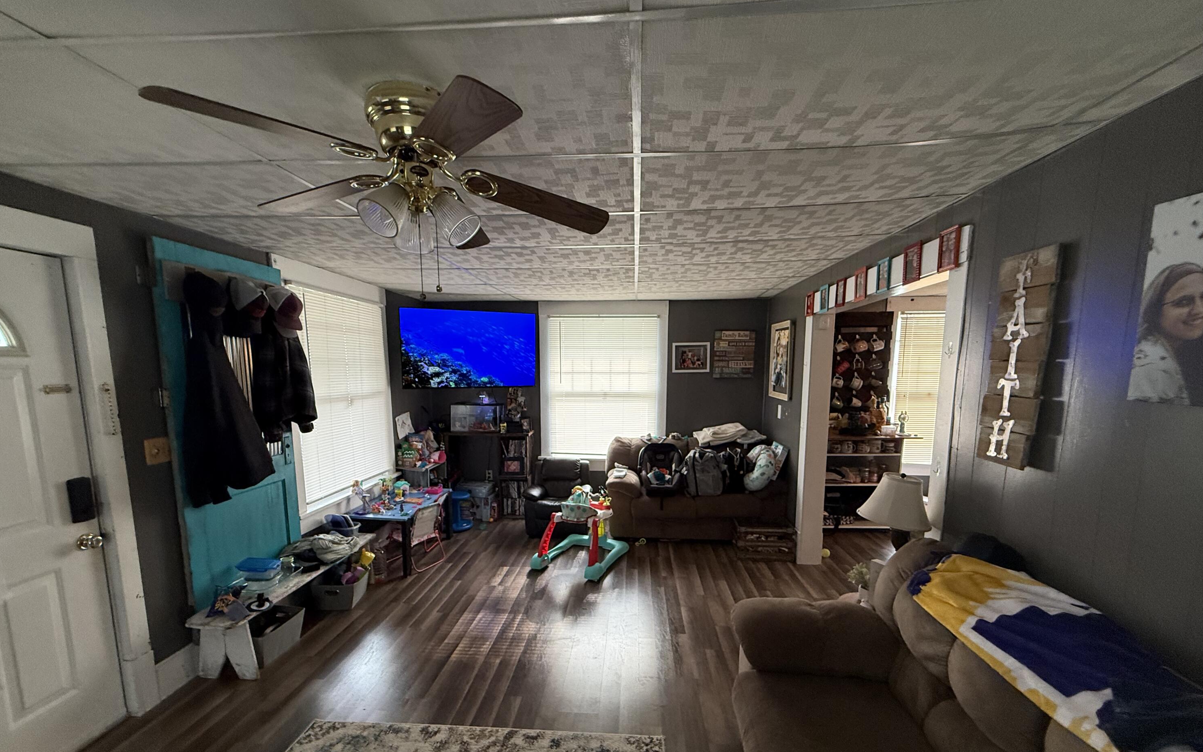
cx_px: 604
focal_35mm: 15
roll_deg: -0.2
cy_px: 434
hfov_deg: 101.5
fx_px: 492
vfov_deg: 74.3
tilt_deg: -7.7
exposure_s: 1/99
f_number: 2.2
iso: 320
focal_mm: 2.22
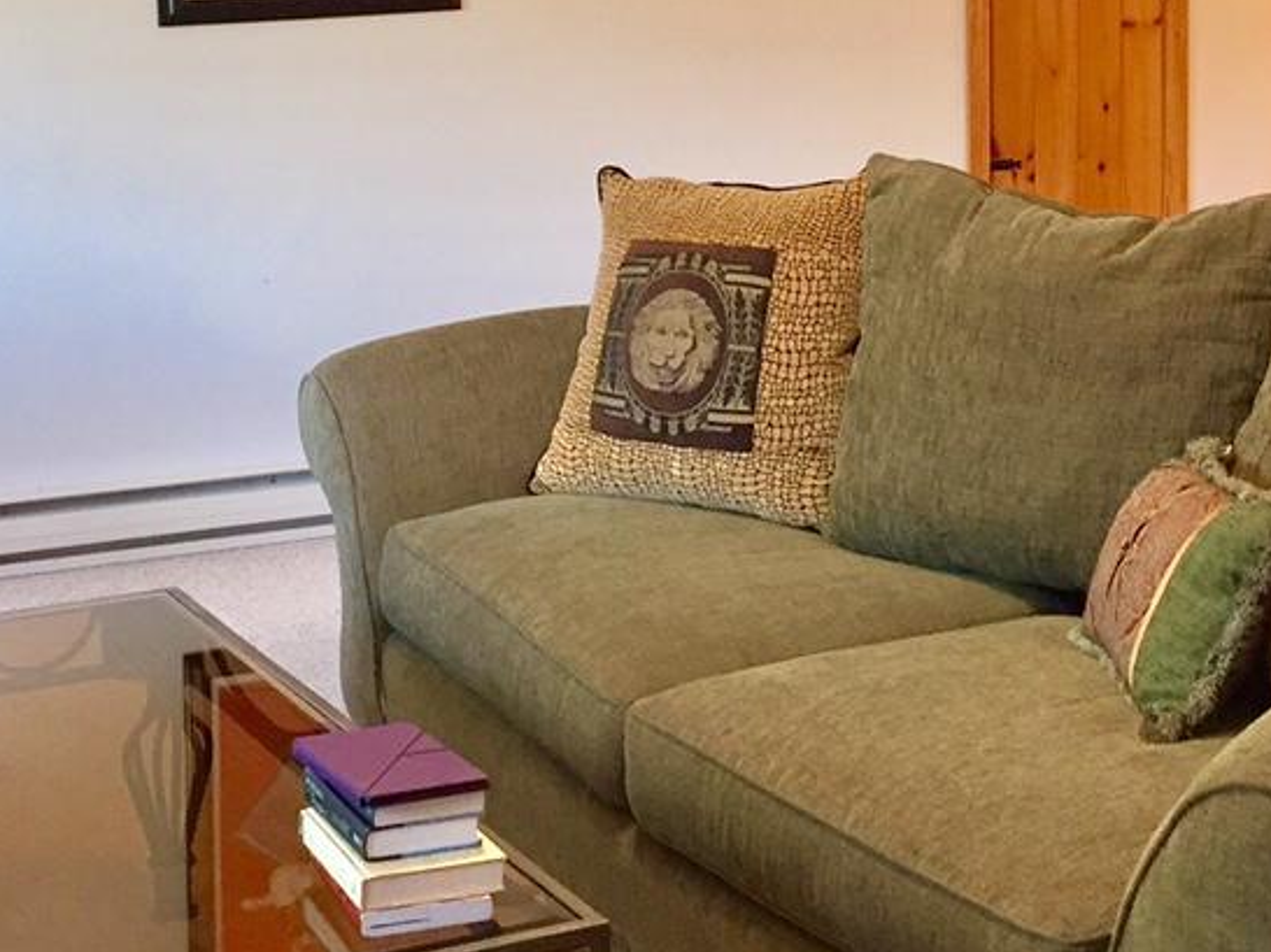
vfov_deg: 21.2
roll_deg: +0.1
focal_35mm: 68
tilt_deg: -5.0
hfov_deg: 28.5
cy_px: 140
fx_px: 2496
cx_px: 500
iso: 125
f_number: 2.2
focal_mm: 4.15
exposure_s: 1/30
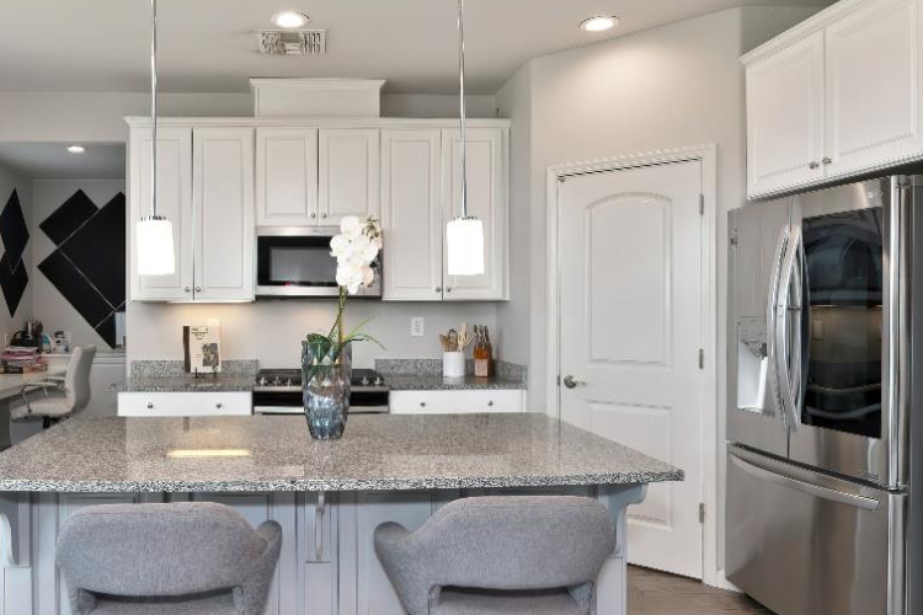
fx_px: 718
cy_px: 330
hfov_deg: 63.8
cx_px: 308
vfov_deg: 46.4
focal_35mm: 28
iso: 640
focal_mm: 14
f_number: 4.5
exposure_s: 1/80
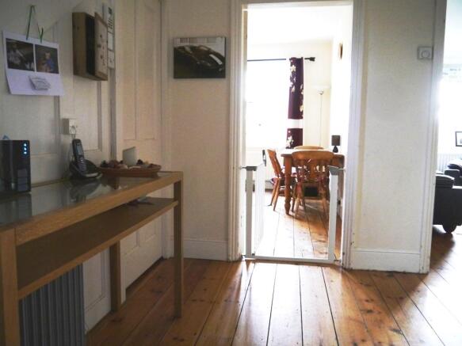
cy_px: 173
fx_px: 374
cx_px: 231
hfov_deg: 63.5
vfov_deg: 49.7
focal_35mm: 28
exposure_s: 1/60
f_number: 3.5
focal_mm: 14
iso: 1250
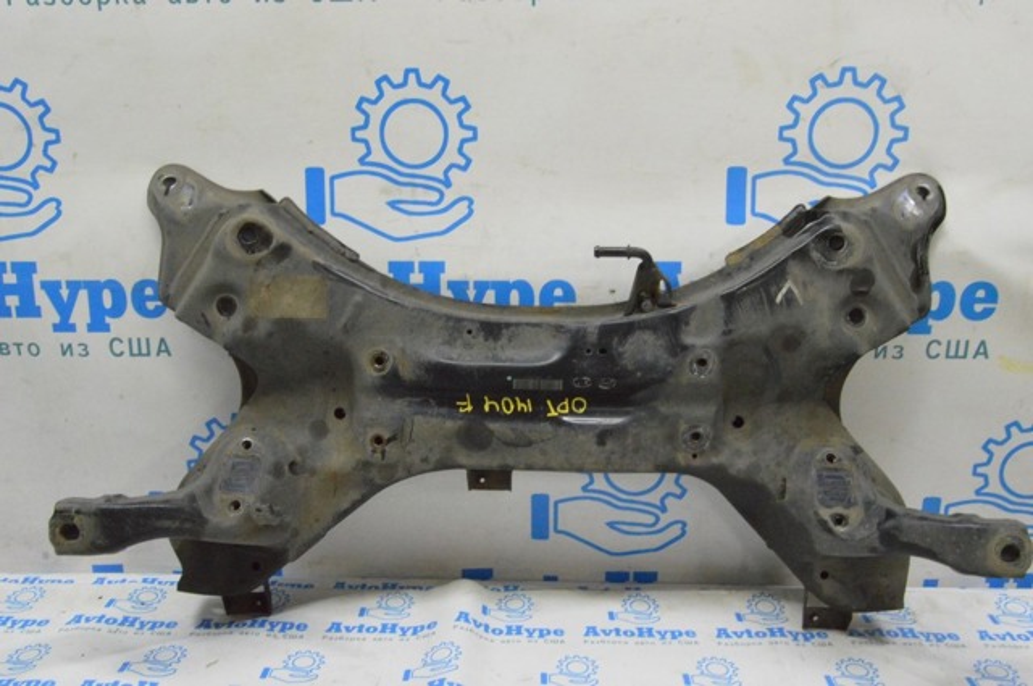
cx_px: 516
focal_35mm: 33
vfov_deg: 39.9
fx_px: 946
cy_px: 343
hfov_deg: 57.3
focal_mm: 22
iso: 6400
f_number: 20
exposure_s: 1/20
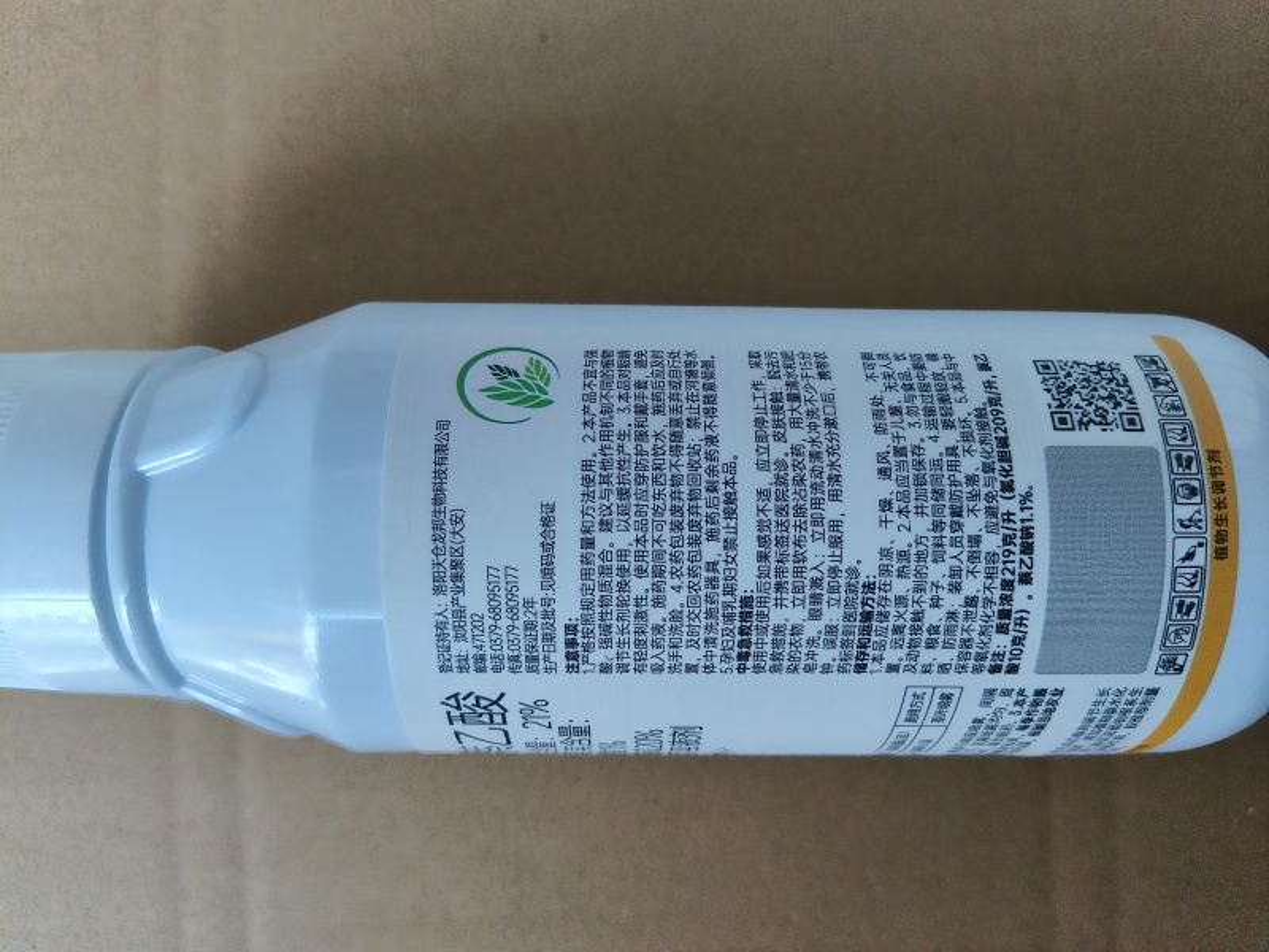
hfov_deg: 73.9
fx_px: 843
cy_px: 476
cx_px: 634
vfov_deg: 58.9
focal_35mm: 23
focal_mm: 5.56
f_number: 1.88
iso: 536
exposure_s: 1/100
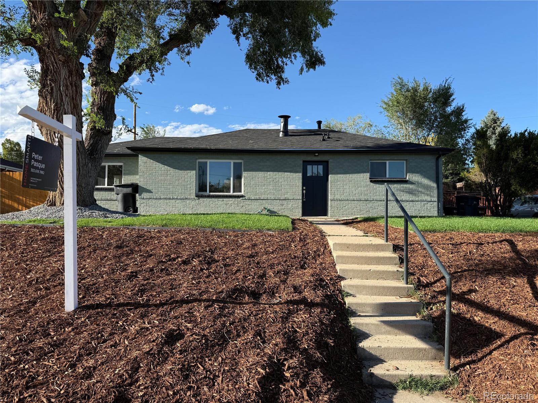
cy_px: 202
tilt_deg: +2.4
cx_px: 269
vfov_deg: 56.8
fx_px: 373
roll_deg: -1.1
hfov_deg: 71.6
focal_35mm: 24
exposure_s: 1/2110
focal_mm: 6.76
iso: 80
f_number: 1.78
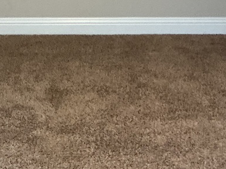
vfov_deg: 13.5
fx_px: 705
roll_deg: +0.9
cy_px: -3
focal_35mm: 108
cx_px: 61
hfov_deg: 18.1
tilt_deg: -14.4
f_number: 1.8
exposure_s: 1/60
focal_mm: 3
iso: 250
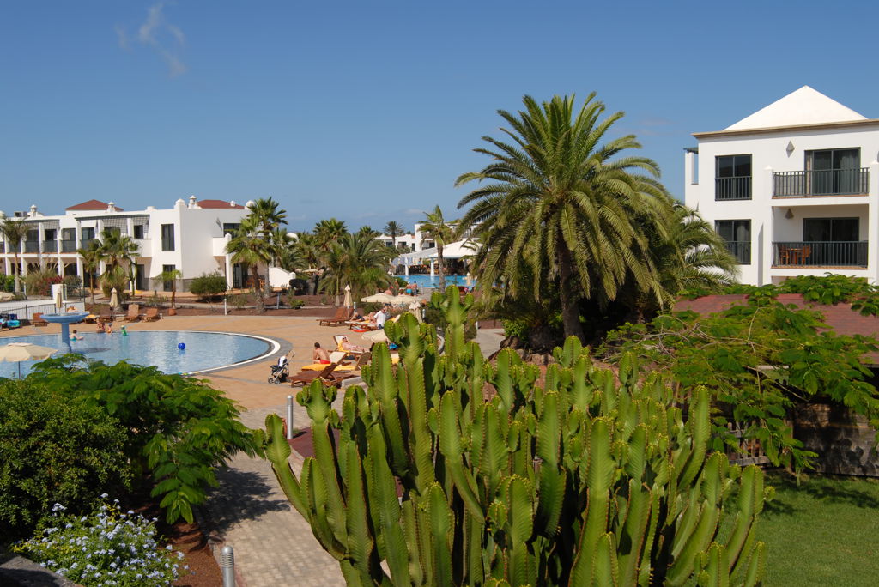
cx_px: 440
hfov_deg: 55.1
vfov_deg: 38.4
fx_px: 843
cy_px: 294
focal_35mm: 34
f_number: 9
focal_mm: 23
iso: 100
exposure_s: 1/320
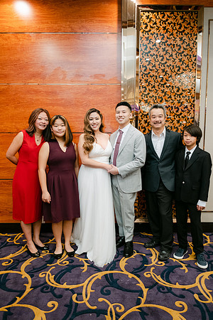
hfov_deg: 53.1
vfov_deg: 73.7
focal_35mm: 24
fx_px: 213
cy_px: 160
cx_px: 106
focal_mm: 16
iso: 800
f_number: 2.8
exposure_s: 1/125
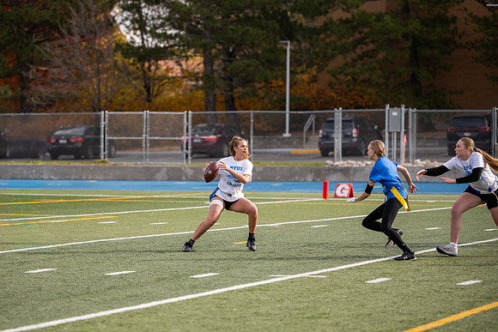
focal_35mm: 158
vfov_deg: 8.7
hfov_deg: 13.0
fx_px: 2192
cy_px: 161
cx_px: 213
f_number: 2.8
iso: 200
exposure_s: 1/2500
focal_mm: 130
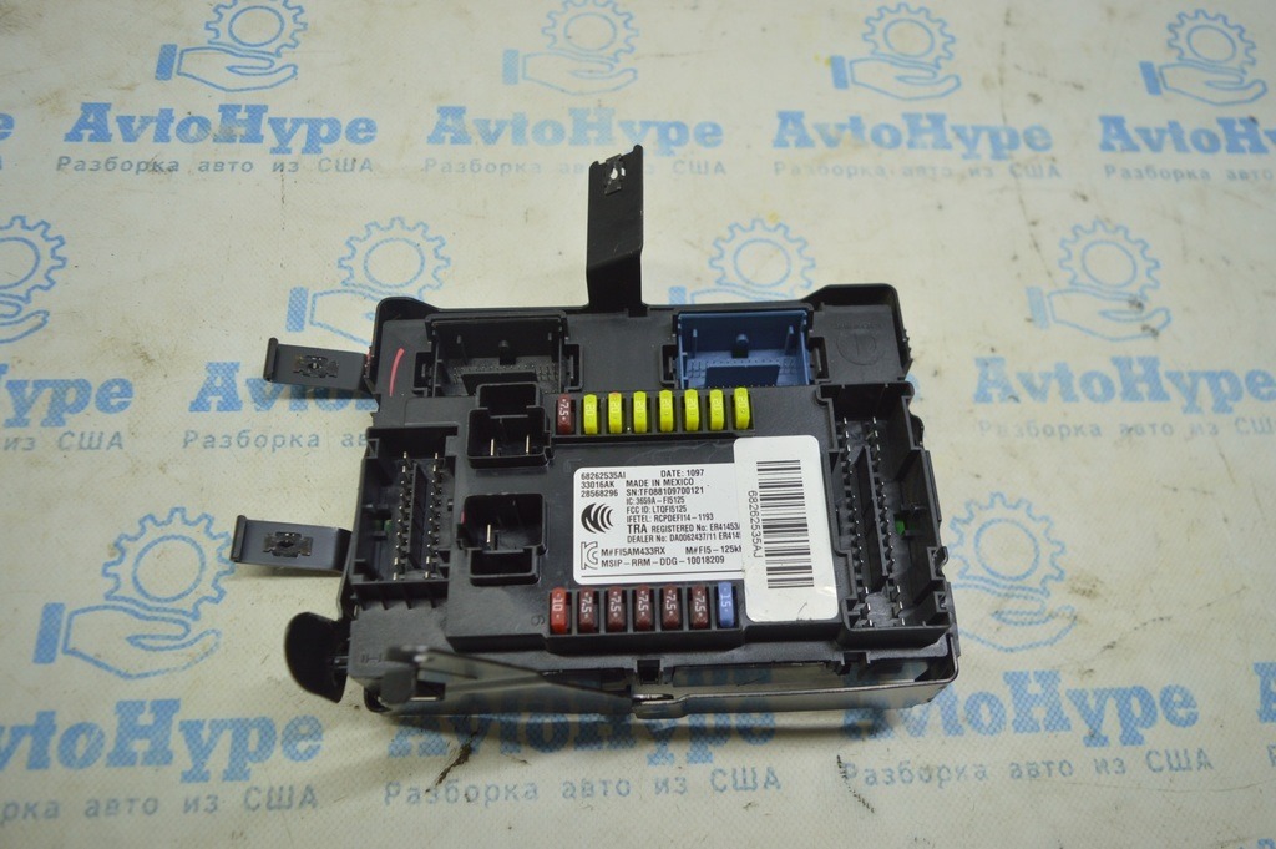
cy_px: 424
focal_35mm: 27
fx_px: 956
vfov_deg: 47.9
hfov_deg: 67.4
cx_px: 638
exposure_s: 1/80
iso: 400
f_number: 3.5
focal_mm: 18
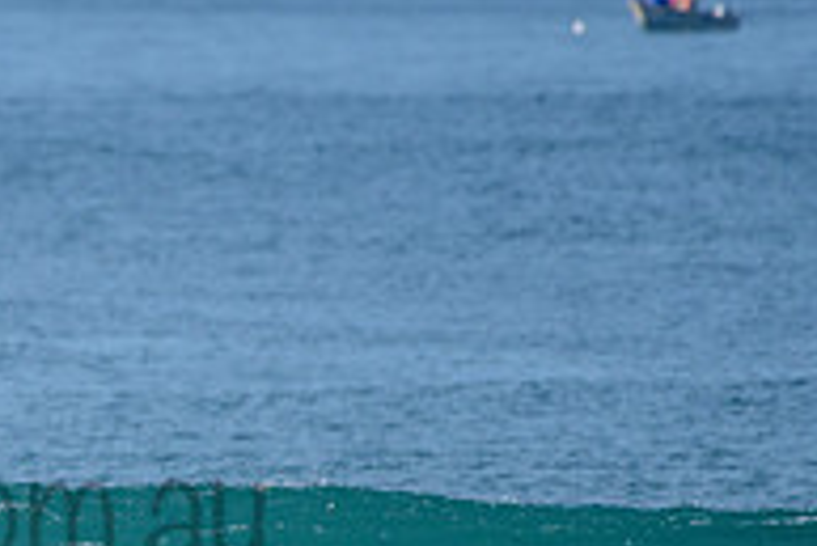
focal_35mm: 1503
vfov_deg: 0.9
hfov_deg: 1.4
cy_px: 463
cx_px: -182
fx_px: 34134
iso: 250
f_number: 5.6
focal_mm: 500
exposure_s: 1/2500
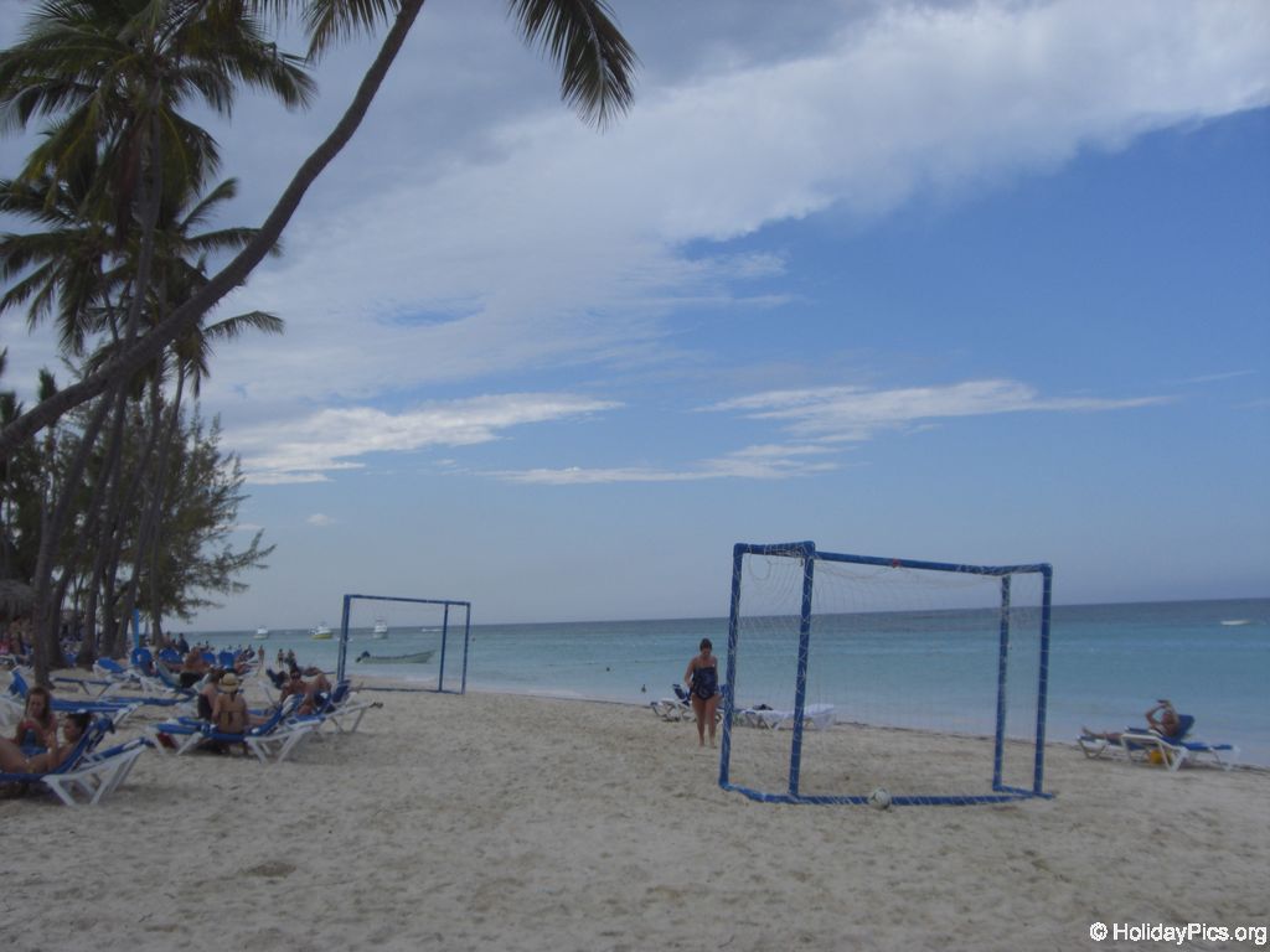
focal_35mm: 38
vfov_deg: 37.7
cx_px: 635
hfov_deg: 49.0
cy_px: 476
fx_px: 1394
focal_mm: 6.2
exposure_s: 1/160
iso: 64
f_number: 8
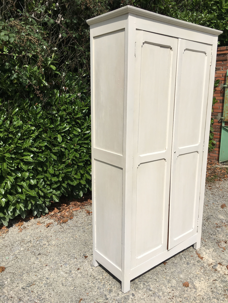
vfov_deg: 61.7
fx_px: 255
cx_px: 114
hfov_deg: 48.2
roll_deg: -0.7
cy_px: 152
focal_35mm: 29
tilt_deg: -13.5
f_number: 2.2
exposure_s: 1/2747
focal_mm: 4.15
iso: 25
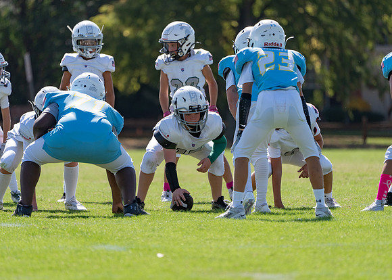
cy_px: 140
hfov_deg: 4.8
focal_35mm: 419
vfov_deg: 3.4
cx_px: 196
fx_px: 4665
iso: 200
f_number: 5.6
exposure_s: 1/1000
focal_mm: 400
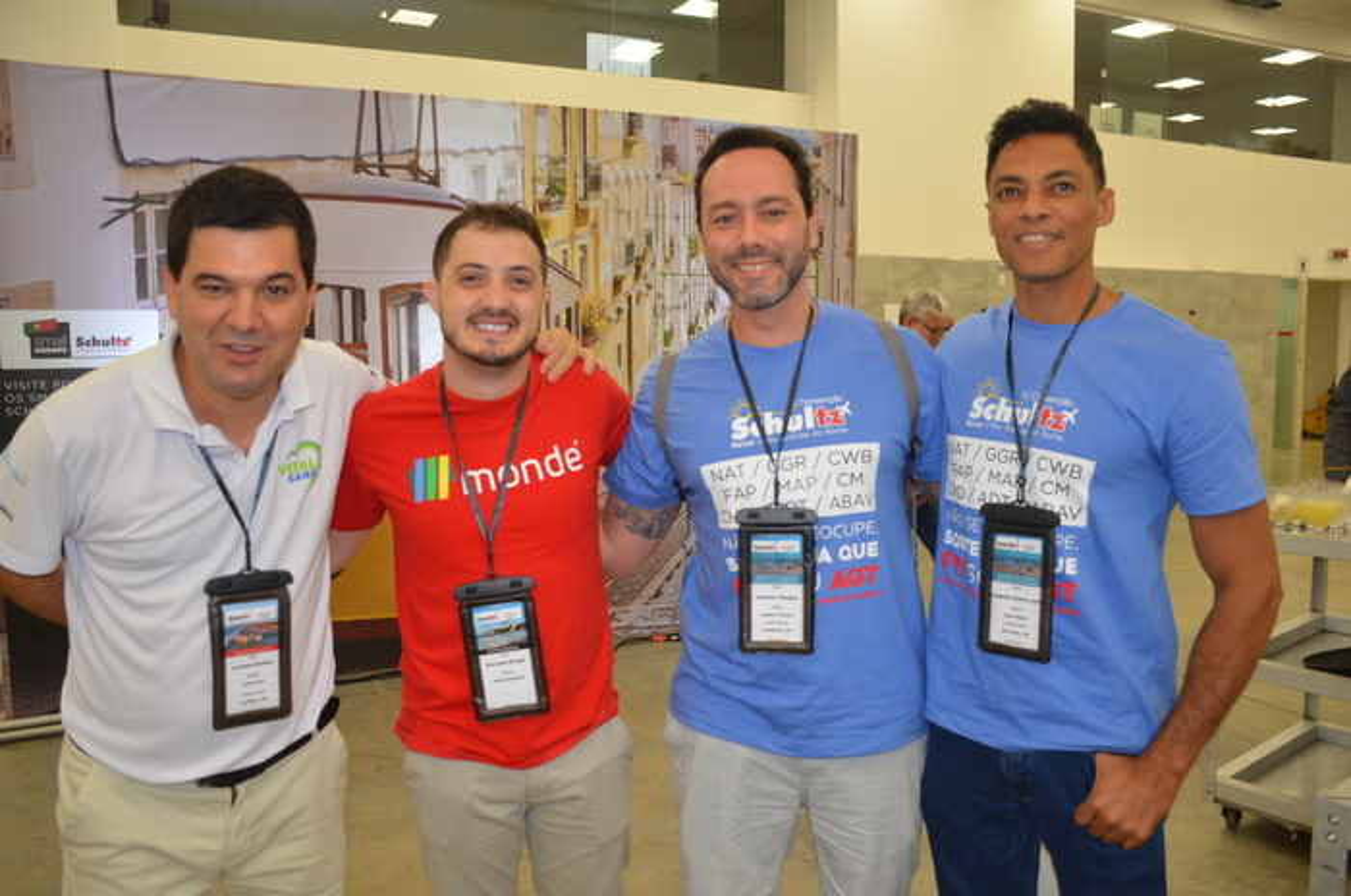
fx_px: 1011
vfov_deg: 47.8
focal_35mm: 27
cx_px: 676
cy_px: 448
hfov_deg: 67.5
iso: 720
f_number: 3.5
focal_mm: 18
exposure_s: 1/60
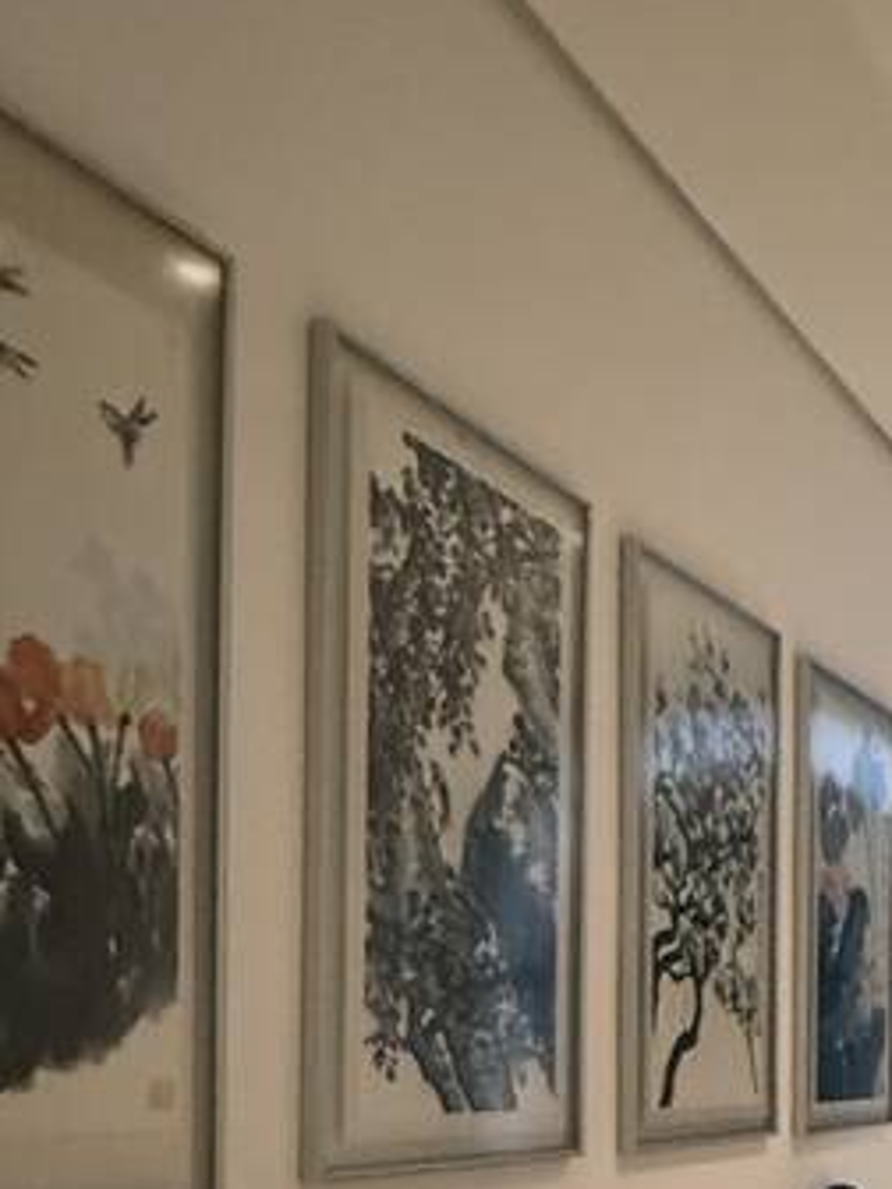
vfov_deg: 39.0
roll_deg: +0.7
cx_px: 1257
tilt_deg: +0.3
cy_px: 1079
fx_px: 1546
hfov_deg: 25.8
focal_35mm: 45
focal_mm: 2.22
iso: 800
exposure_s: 1/60
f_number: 2.2
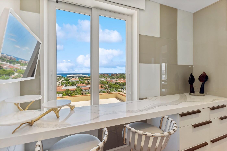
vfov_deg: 70.3
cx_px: 114
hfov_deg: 93.3
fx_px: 107
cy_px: 76
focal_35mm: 17
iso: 100
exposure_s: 1/40
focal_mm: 17
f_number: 8
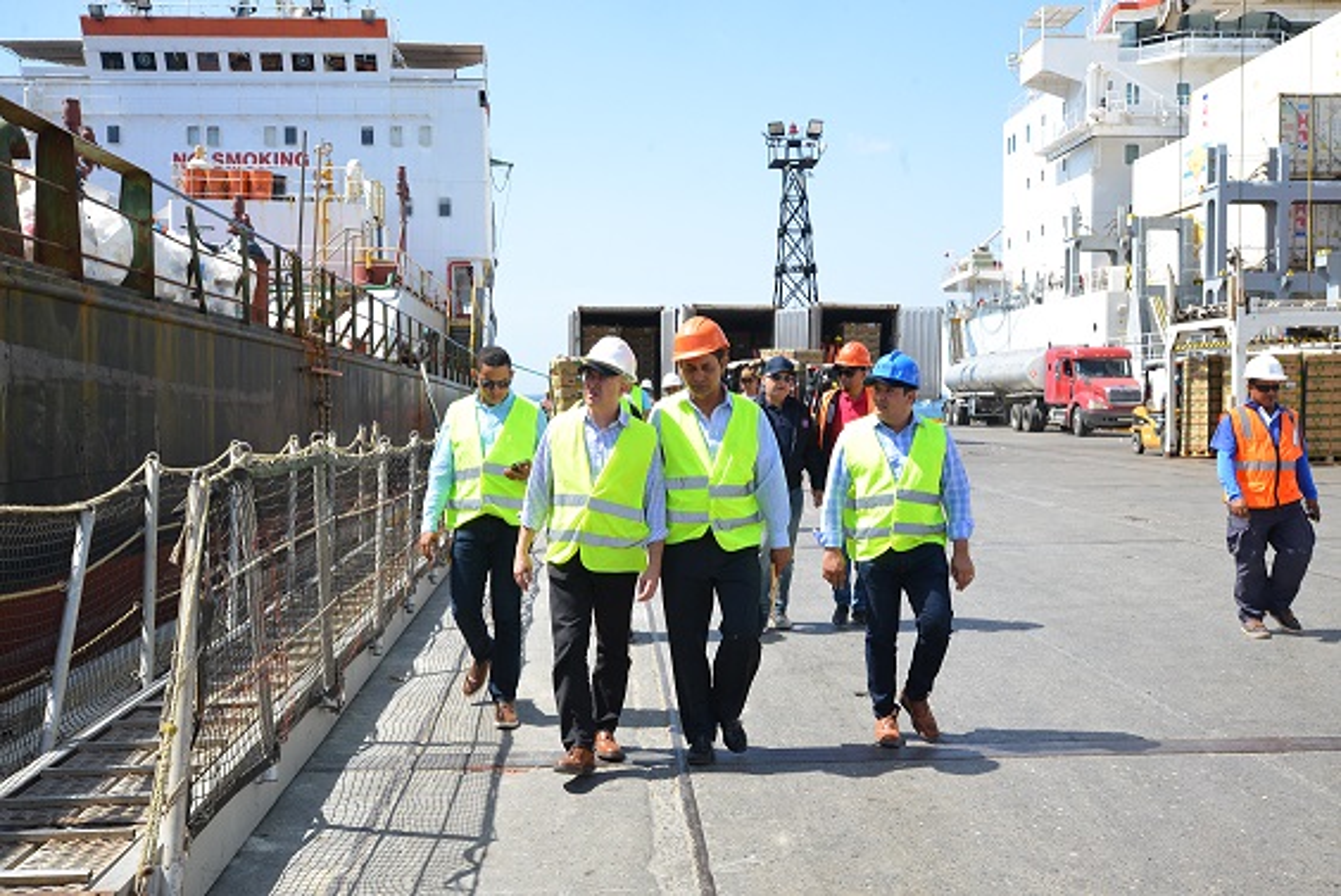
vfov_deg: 36.9
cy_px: 448
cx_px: 670
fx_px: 1342
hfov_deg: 53.1
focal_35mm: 36
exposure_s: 1/800
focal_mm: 36
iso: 1000
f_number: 14
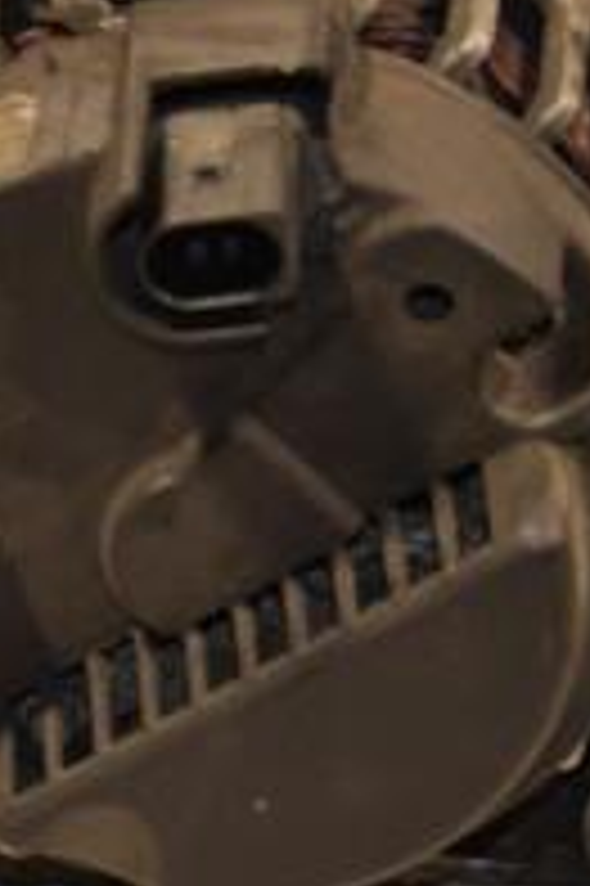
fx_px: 6969
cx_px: 45
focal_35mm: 283
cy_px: 499
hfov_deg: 4.8
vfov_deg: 7.3
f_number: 5.3
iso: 800
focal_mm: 62
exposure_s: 1/160
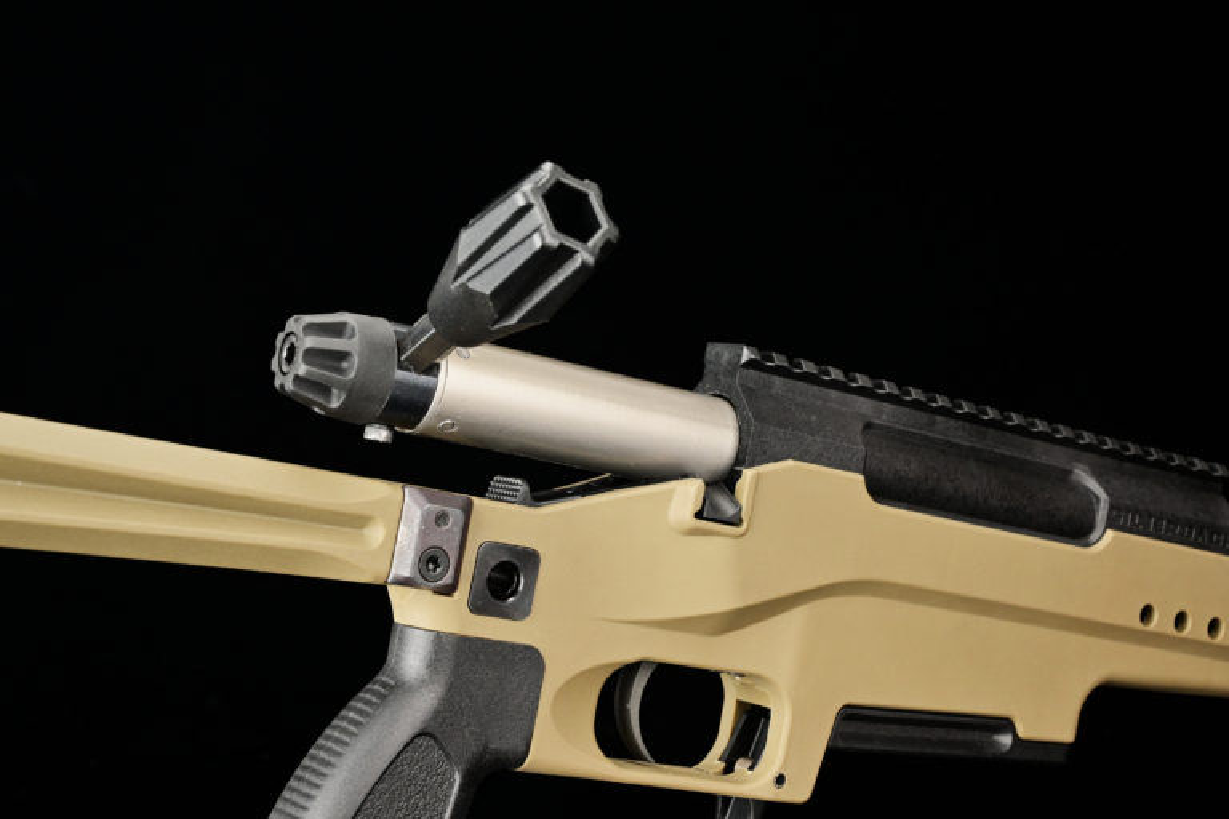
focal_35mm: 60
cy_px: 410
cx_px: 614
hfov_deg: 33.4
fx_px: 2048
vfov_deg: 22.6
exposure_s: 1/60
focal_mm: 60
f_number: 13
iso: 800
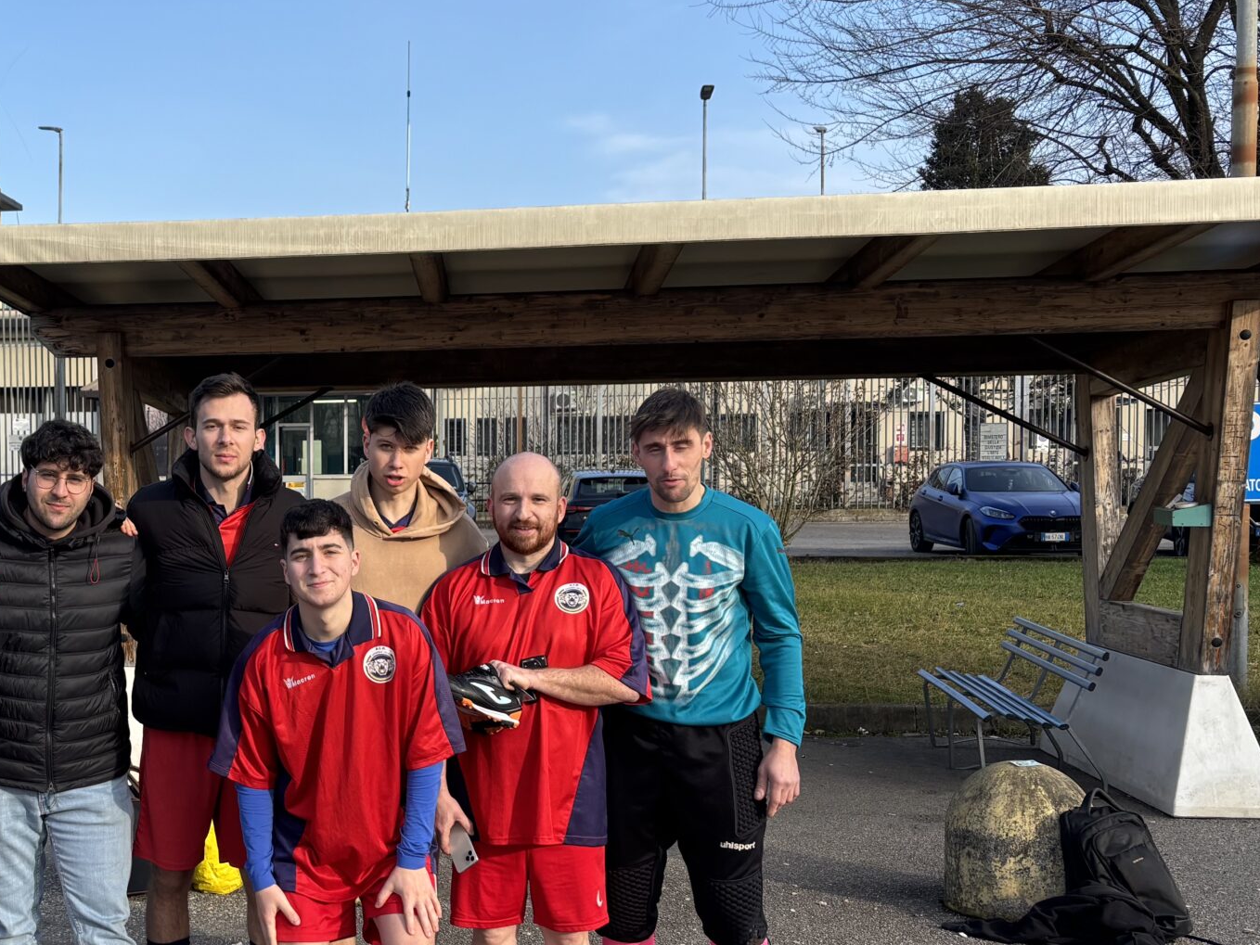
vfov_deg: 29.6
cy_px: 544
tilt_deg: -2.8
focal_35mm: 49
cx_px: 210
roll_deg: +0.3
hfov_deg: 37.2
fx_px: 1784
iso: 50
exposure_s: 1/1058
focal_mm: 5.96
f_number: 1.6
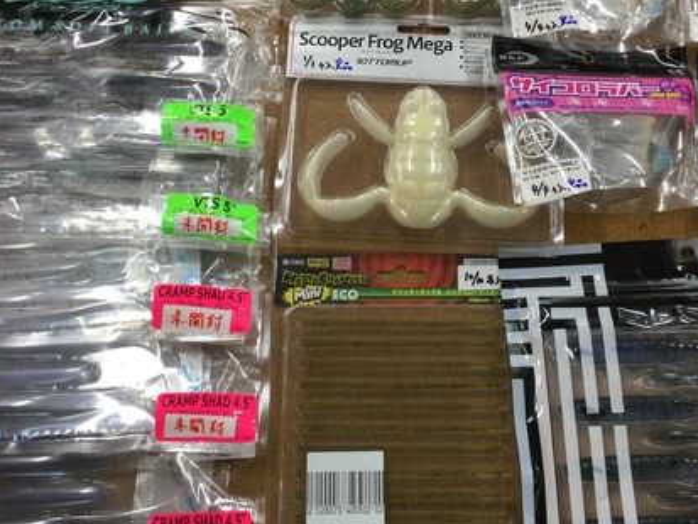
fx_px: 908
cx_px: 384
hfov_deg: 42.0
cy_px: 242
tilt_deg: -74.9
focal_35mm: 45
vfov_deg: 32.2
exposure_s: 1/30
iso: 32
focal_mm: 3.3
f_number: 2.4
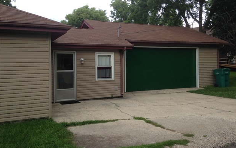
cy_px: 67
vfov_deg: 35.3
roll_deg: +0.8
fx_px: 232
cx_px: 119
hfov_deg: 54.0
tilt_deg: -1.1
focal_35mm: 36
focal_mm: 4.12
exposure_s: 1/197
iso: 50
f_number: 2.4
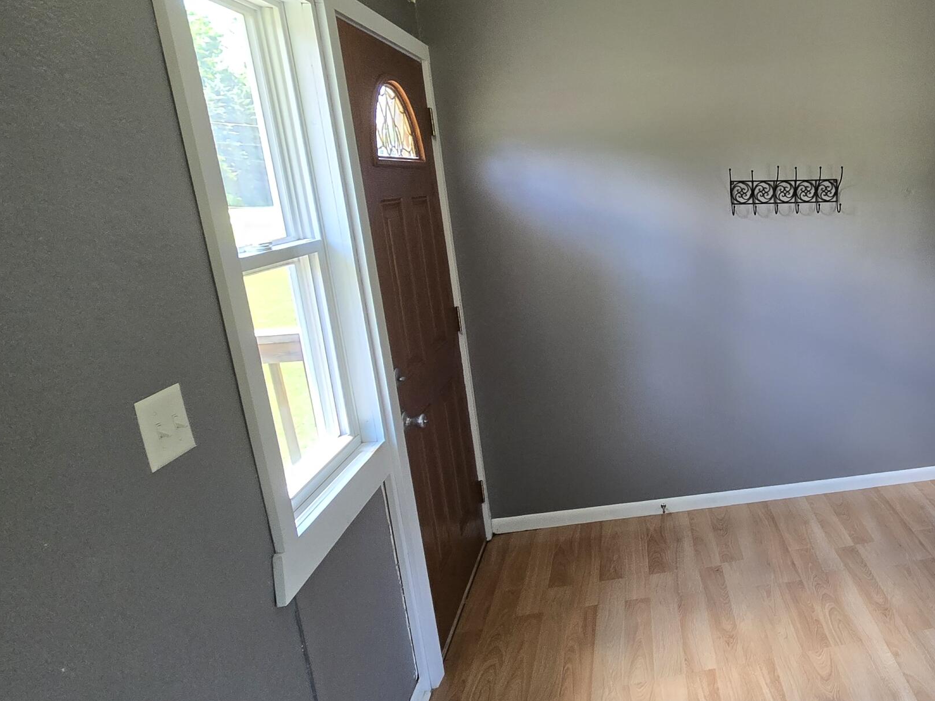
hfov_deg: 61.1
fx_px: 648
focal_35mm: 24
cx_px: 832
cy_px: 353
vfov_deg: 56.8
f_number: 2.2
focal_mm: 2.2
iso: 200
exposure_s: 1/60
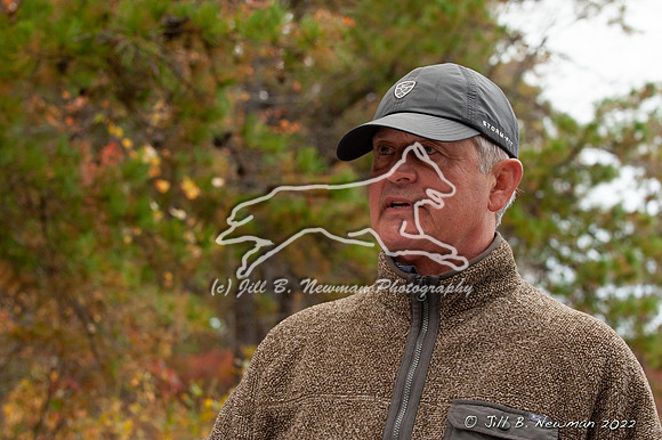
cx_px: 371
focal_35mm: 87
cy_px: 168
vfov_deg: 15.7
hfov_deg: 23.4
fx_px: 1595
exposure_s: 1/1000
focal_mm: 70
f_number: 7.1
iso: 500
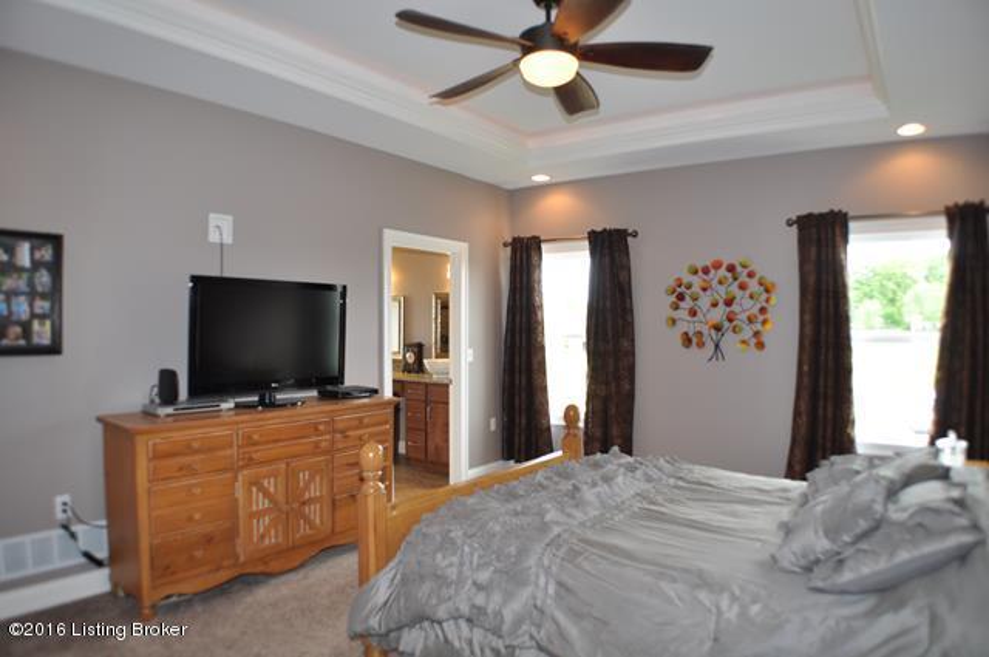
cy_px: 328
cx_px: 494
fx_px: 741
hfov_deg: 67.4
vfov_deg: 47.8
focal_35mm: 27
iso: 400
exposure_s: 1/60
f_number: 4
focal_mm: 18
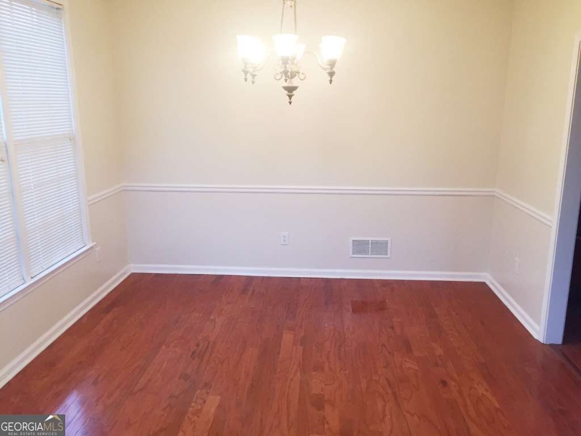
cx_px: 290
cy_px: 218
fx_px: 487
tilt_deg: -13.2
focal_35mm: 29
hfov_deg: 61.7
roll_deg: +0.5
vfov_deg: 48.2
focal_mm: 4.15
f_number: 2.2
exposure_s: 1/30
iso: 80
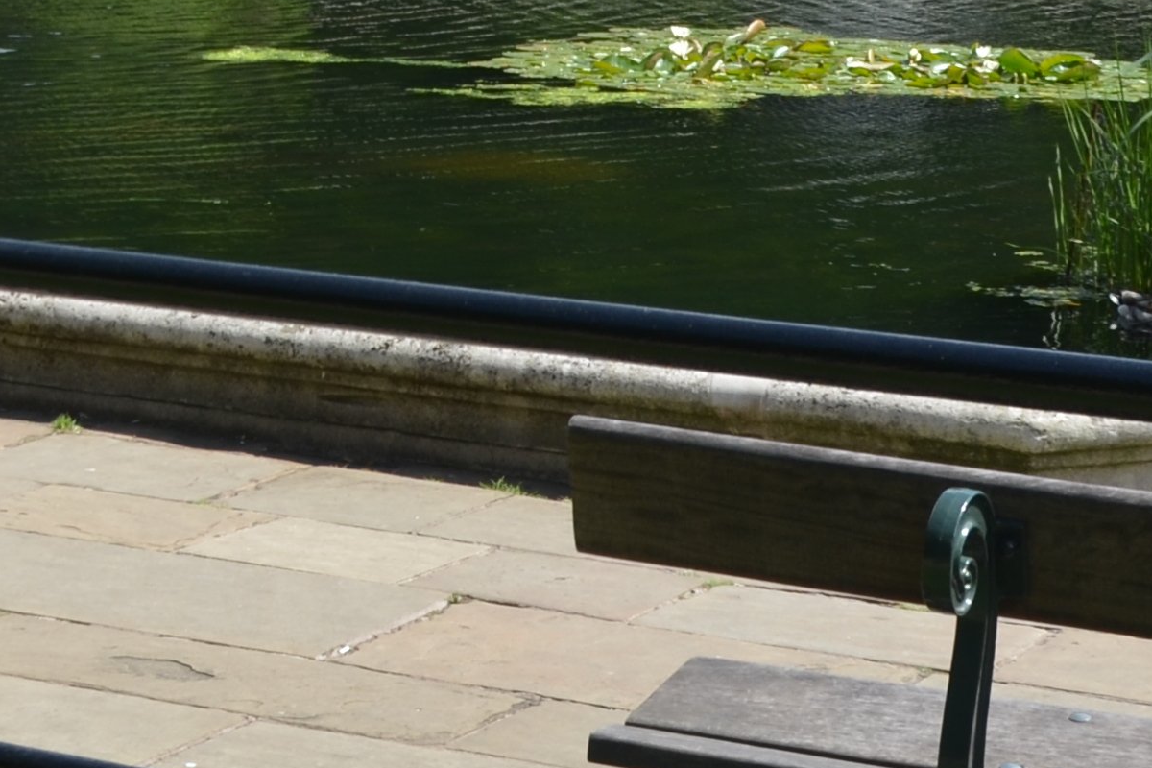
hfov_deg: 15.1
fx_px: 4129
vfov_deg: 10.4
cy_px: -224
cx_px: -357
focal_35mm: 129
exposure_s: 1/250
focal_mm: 21
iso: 125
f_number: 8
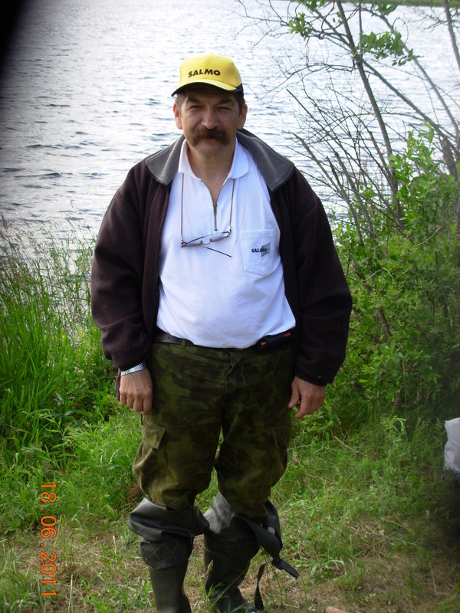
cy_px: 306
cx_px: 230
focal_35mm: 70
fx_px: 1240
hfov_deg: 21.0
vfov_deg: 27.8
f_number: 3.5
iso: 50
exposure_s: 1/256
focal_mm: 11.5
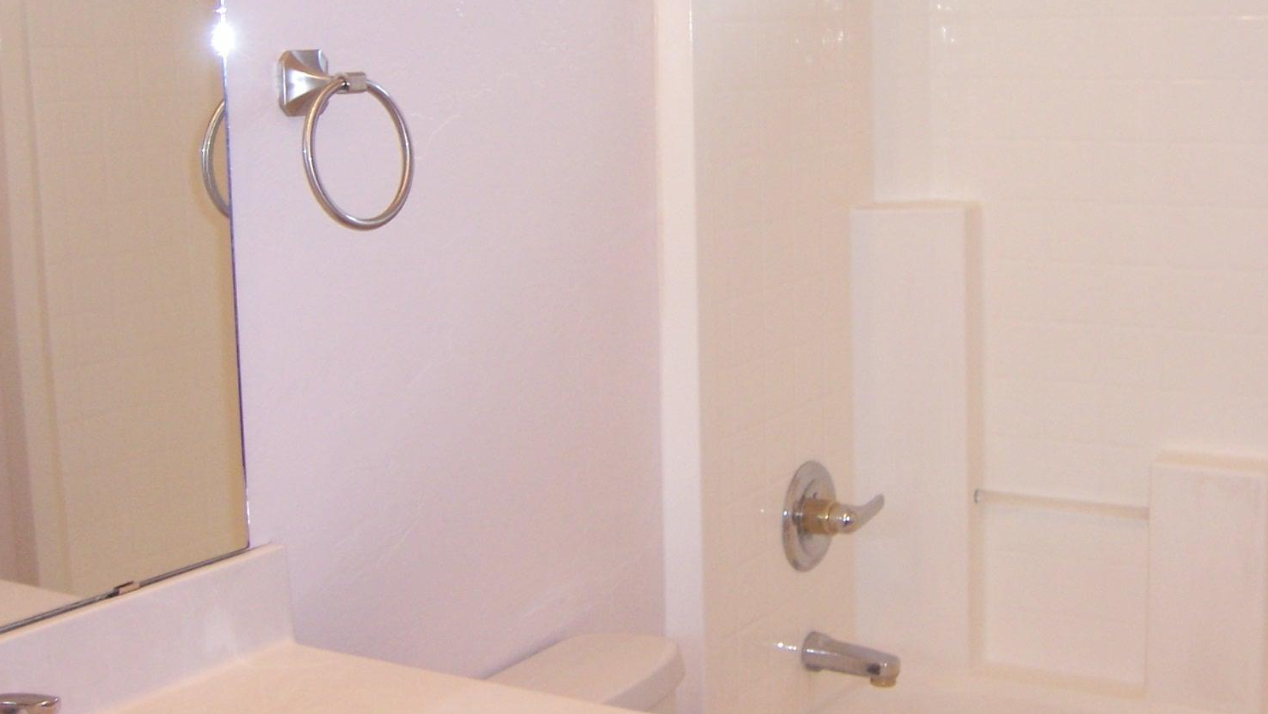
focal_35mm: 54
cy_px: 203
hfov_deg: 38.3
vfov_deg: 22.1
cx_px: 767
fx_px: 1816
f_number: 2.8
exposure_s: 1/60
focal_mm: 6.2
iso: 125
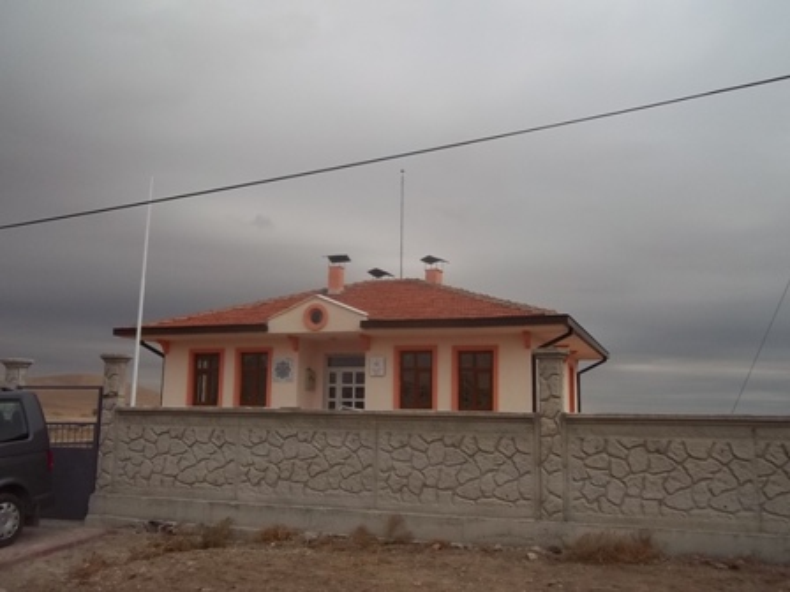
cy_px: 296
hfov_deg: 56.8
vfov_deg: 44.2
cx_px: 395
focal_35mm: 32
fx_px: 730
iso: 80
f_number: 5.5
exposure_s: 1/1000
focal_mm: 5.7
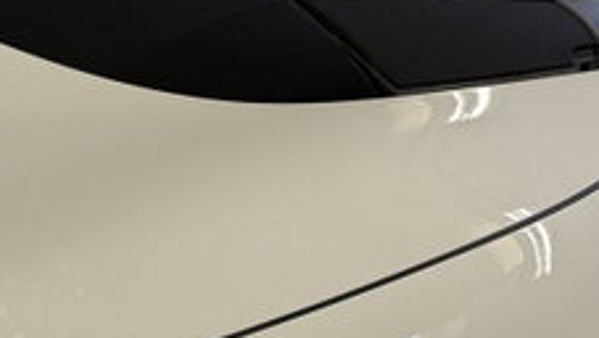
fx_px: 1875
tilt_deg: -26.2
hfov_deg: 18.0
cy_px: 325
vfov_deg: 10.2
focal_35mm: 118
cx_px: 137
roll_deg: -0.2
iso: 80
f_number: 1.78
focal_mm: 6.76
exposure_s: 1/100
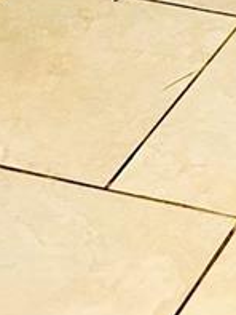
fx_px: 1435
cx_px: 561
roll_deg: -0.6
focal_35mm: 158
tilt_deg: -10.7
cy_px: -544
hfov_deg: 8.6
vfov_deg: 10.1
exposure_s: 1/60
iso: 100
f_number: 1.8
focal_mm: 4.25
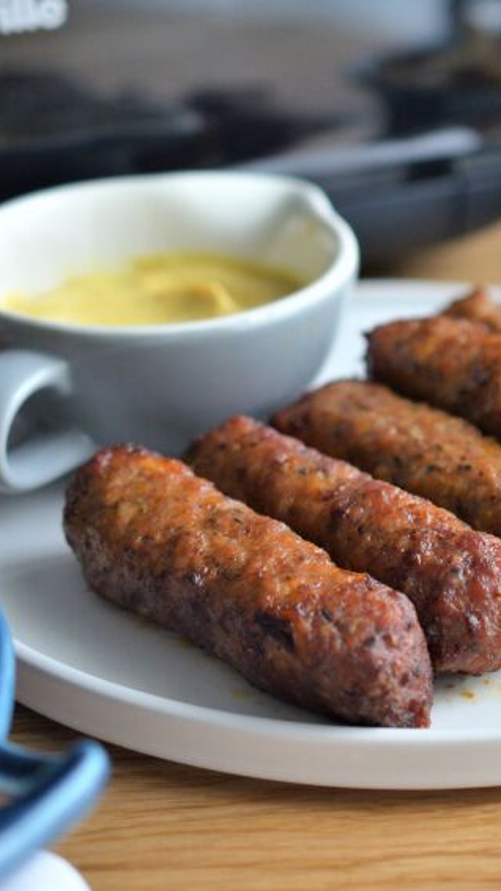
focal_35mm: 100
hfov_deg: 12.0
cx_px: 436
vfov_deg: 21.4
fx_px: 2364
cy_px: 422
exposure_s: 1/125
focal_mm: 40
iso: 640
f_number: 3
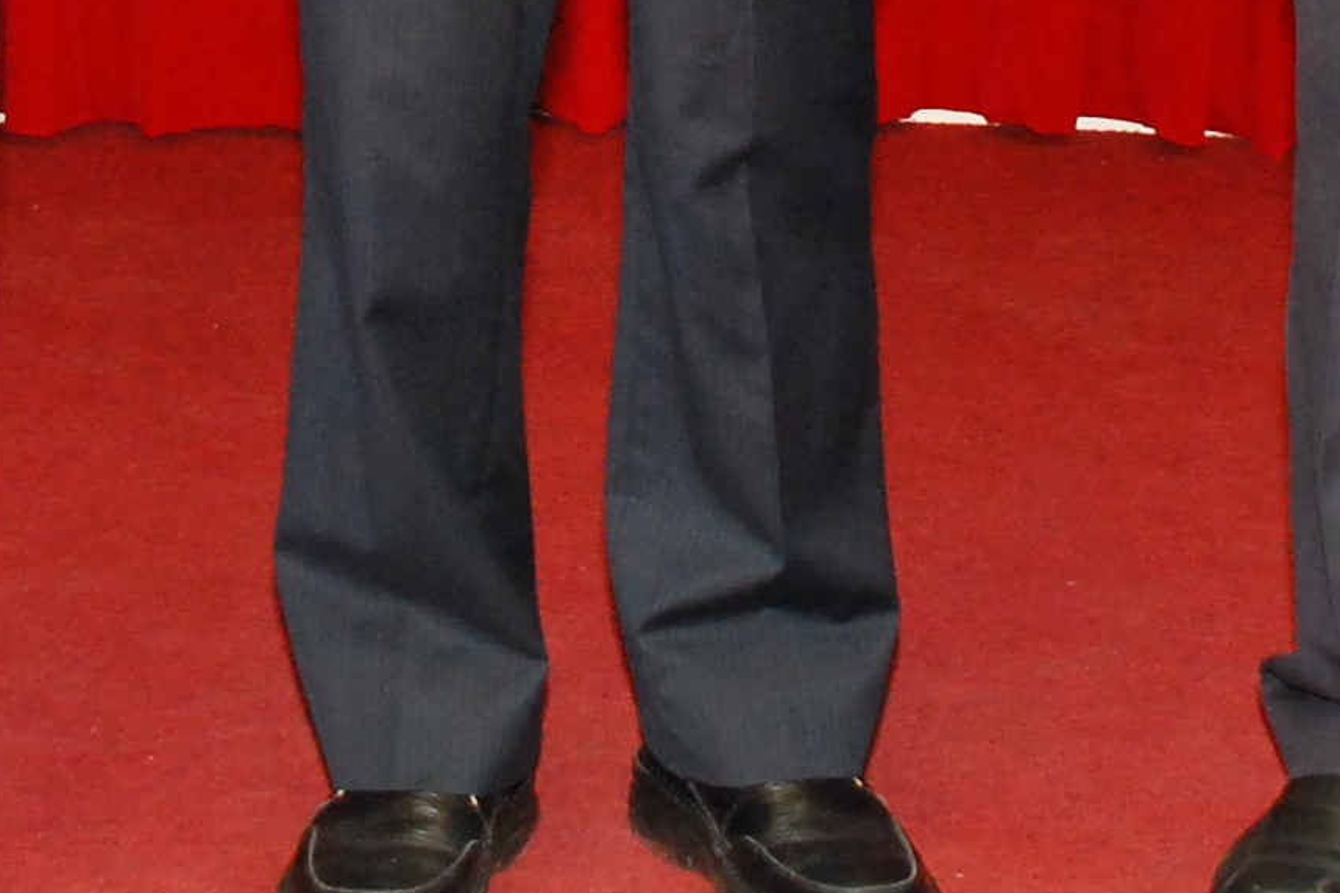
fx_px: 5544
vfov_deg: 8.8
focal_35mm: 149
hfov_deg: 13.8
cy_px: -682
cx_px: 577
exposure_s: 1/60
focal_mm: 22
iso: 800
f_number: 7.1
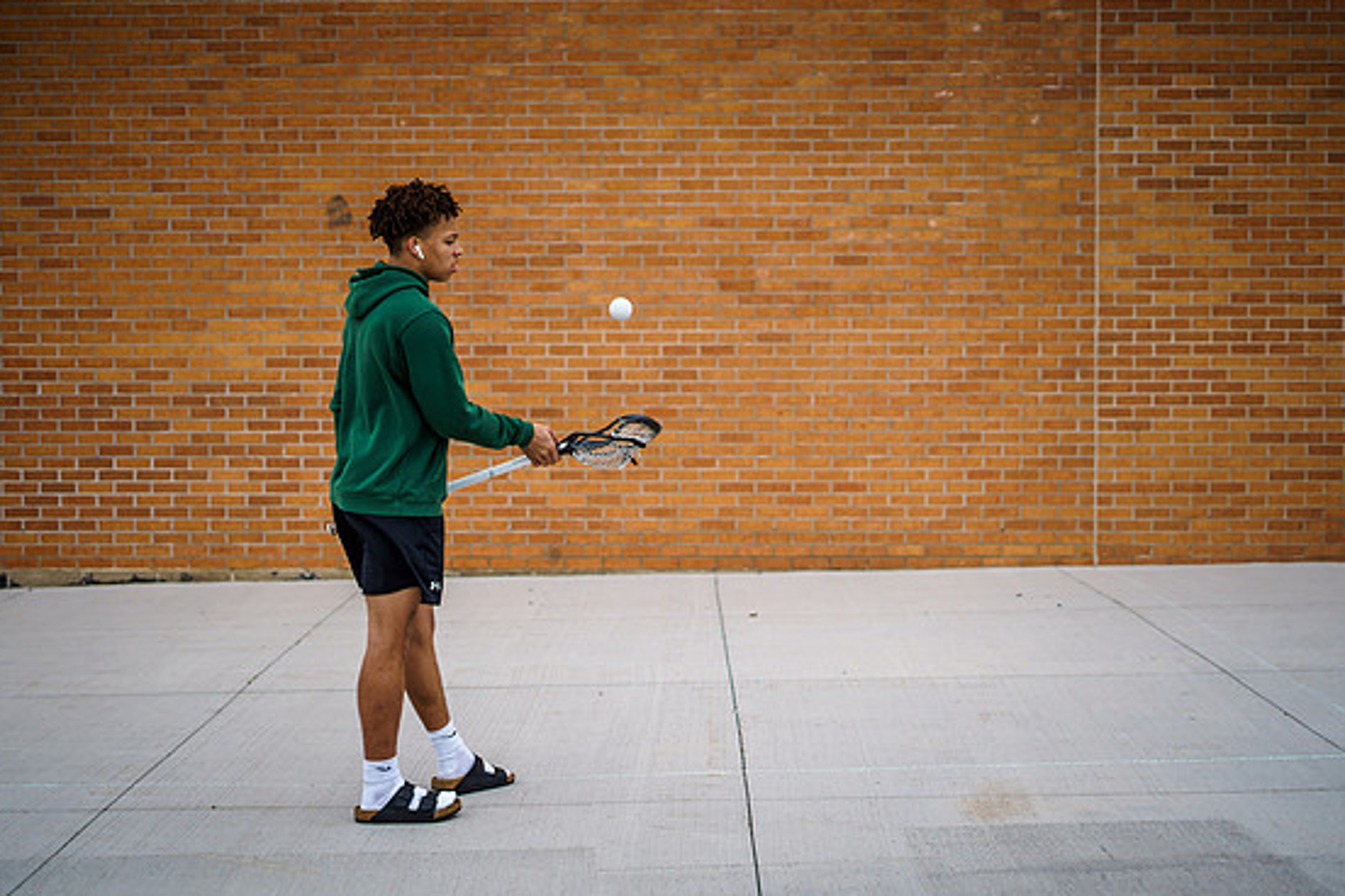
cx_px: 651
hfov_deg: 37.5
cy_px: 454
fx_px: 1980
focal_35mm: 53
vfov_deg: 25.5
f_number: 2
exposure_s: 1/4000
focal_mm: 50
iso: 200
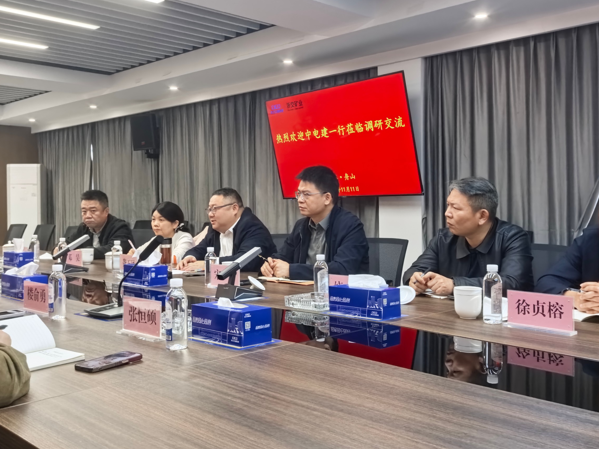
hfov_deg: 50.1
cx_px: 295
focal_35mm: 37
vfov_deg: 38.6
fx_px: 640
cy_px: 207
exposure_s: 1/50
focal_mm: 5.75
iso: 250
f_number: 4
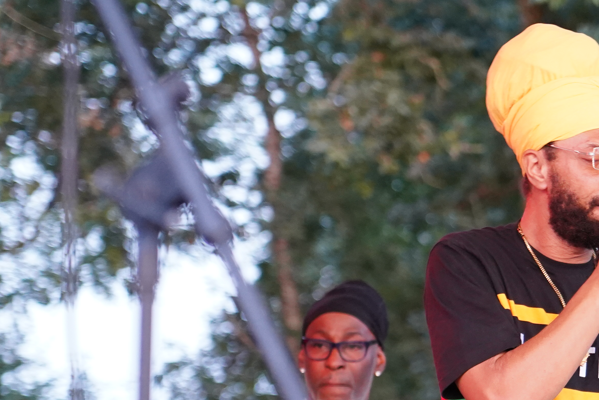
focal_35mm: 270
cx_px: 710
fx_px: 4493
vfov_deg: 5.1
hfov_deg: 7.6
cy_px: 328
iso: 4000
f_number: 4
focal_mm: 105
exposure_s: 1/160
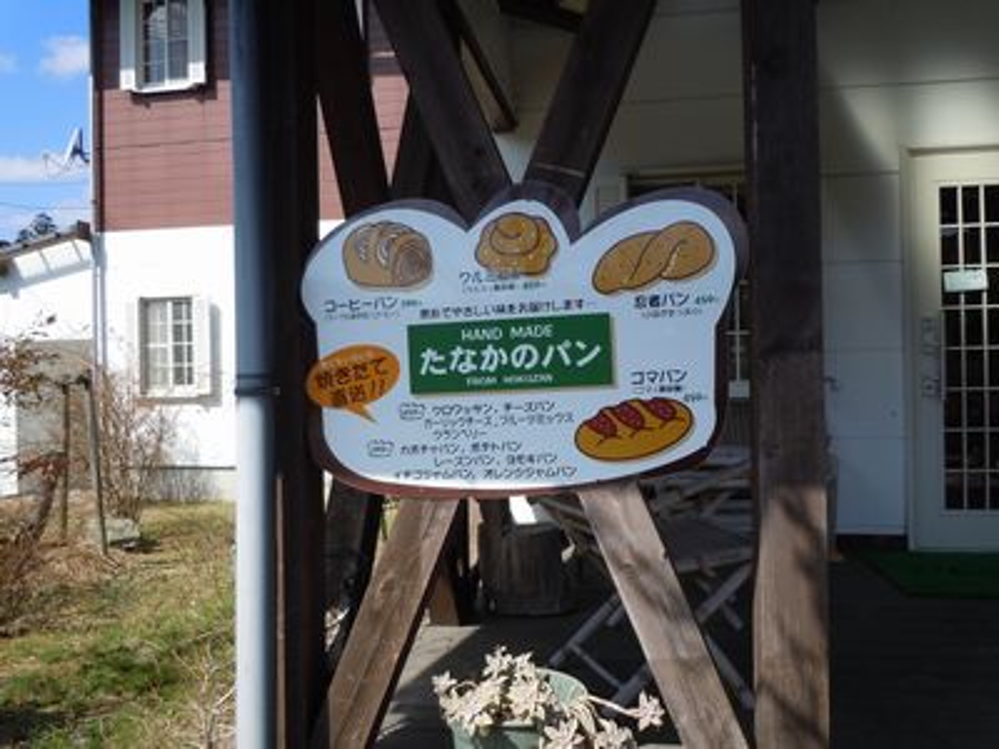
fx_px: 808
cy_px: 374
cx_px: 500
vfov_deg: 49.7
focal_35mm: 28
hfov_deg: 63.4
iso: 100
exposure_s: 1/500
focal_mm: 5
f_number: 3.7
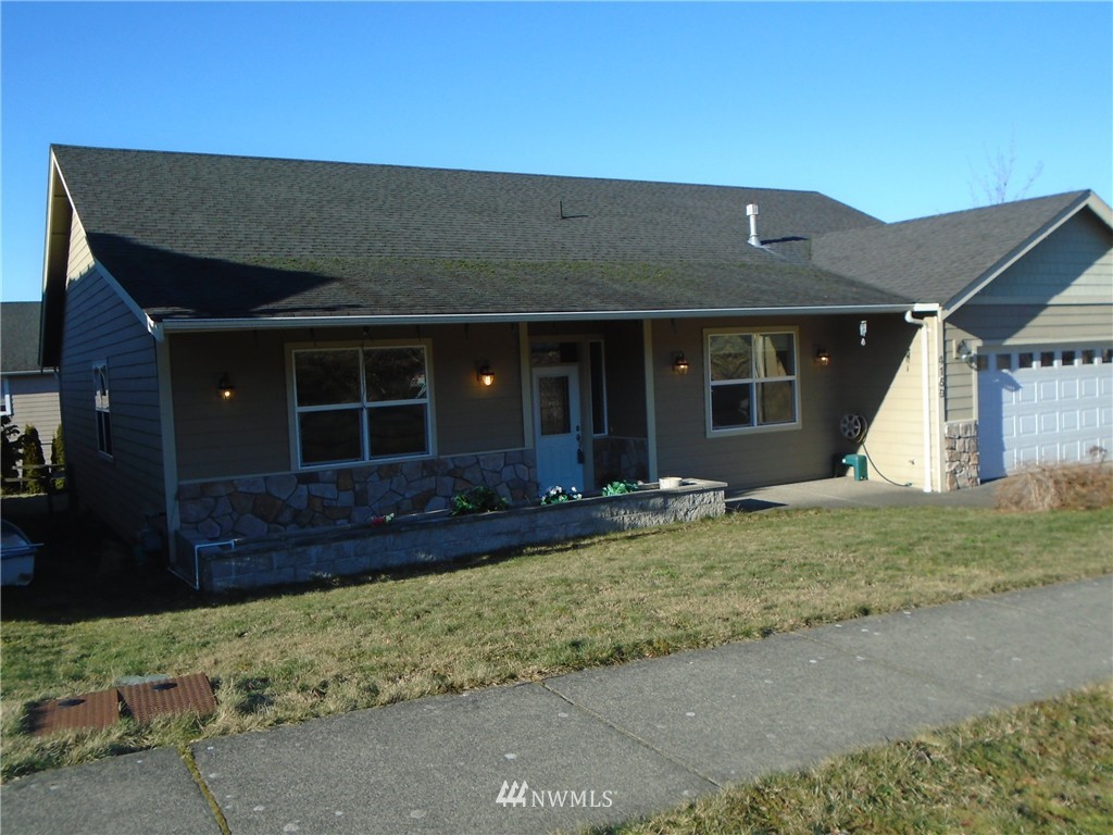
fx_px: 997
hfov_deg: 58.4
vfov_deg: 45.4
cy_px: 418
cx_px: 556
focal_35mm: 31
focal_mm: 5.5
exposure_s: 1/640
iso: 100
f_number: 3.5
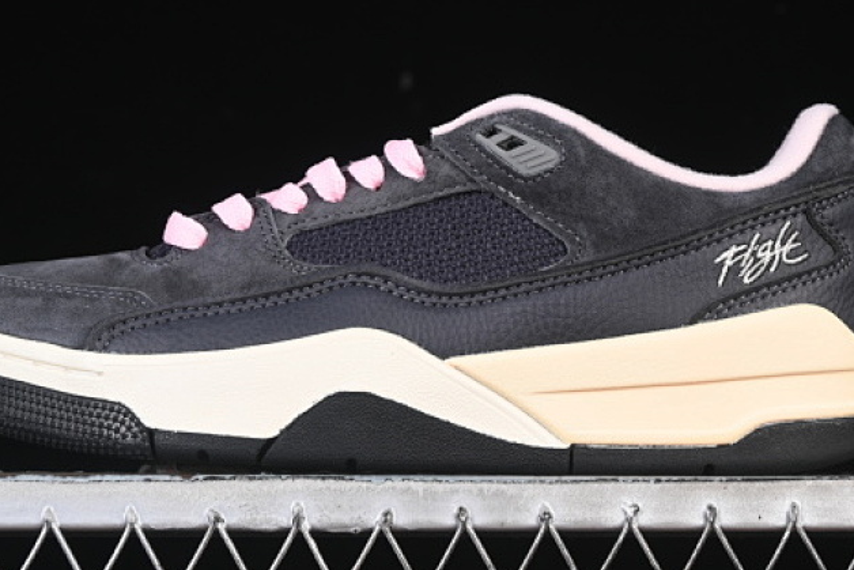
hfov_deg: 15.9
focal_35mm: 129
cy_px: 174
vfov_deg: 10.6
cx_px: 403
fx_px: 3061
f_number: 6.3
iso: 160
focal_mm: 50
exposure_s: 1/60
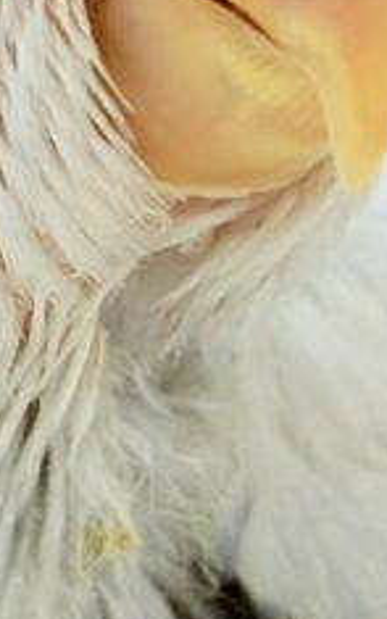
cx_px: -126
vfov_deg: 7.4
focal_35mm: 281
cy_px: 11
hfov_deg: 4.7
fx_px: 4739
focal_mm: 5.96
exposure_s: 1/100
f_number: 1.6
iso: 64
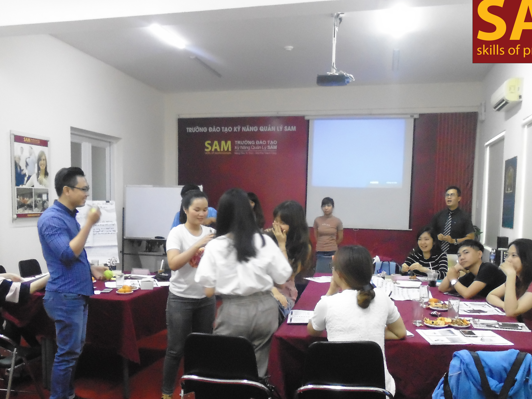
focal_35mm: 34
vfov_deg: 41.5
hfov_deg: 53.9
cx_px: 256
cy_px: 253
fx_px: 523
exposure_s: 1/20
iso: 800
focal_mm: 4.6
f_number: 3.5
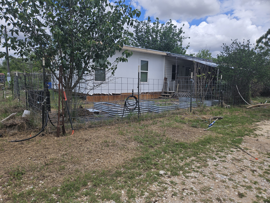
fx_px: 179
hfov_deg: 73.9
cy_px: 102
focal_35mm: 23
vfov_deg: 58.9
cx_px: 135
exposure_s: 1/2222
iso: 25
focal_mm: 5.4
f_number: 1.8
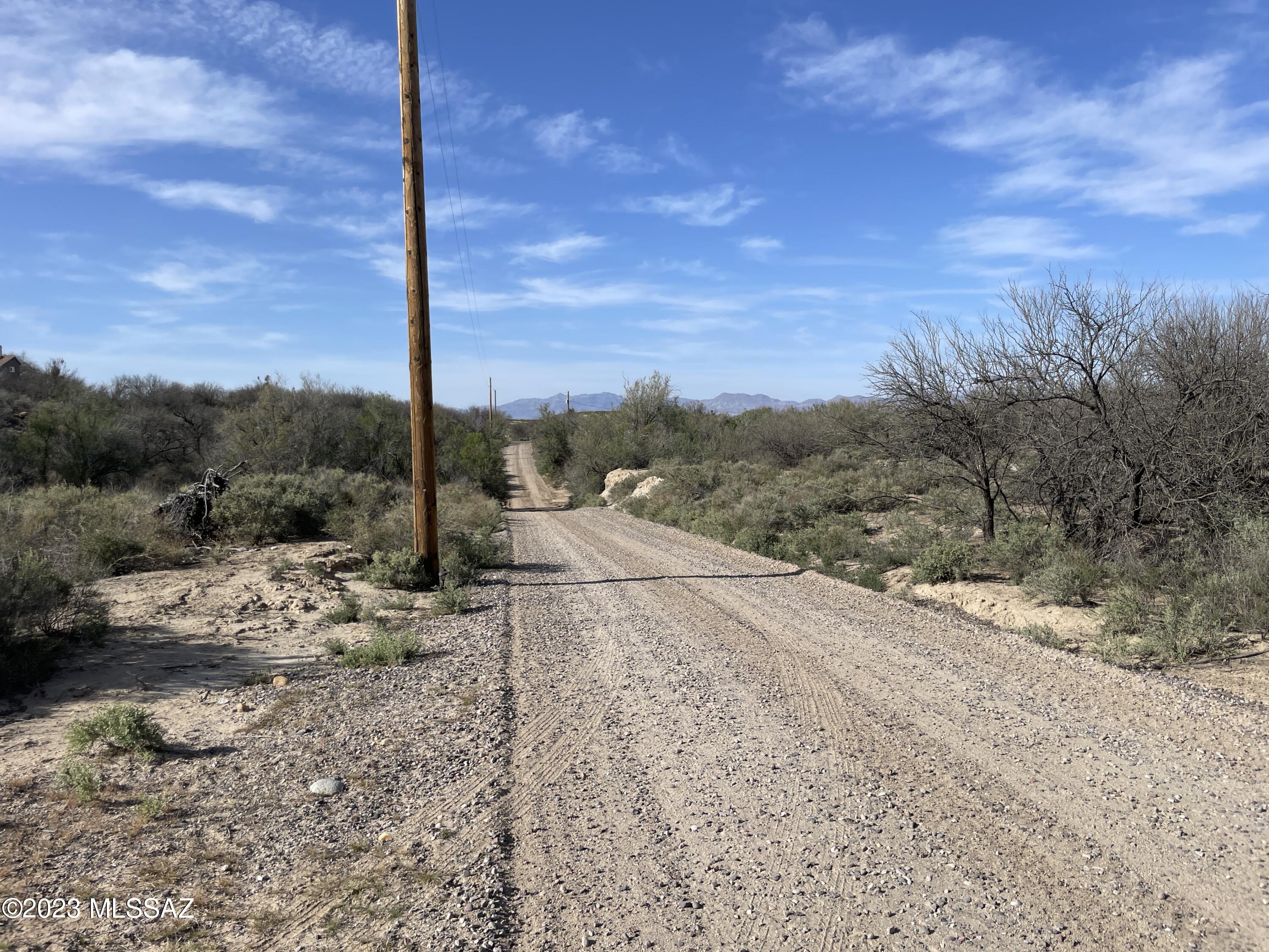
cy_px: 476
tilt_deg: -3.5
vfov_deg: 53.1
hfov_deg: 67.3
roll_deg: +4.3
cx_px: 634
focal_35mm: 26
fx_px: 953
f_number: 1.6
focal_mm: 4.2
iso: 32
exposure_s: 1/4651
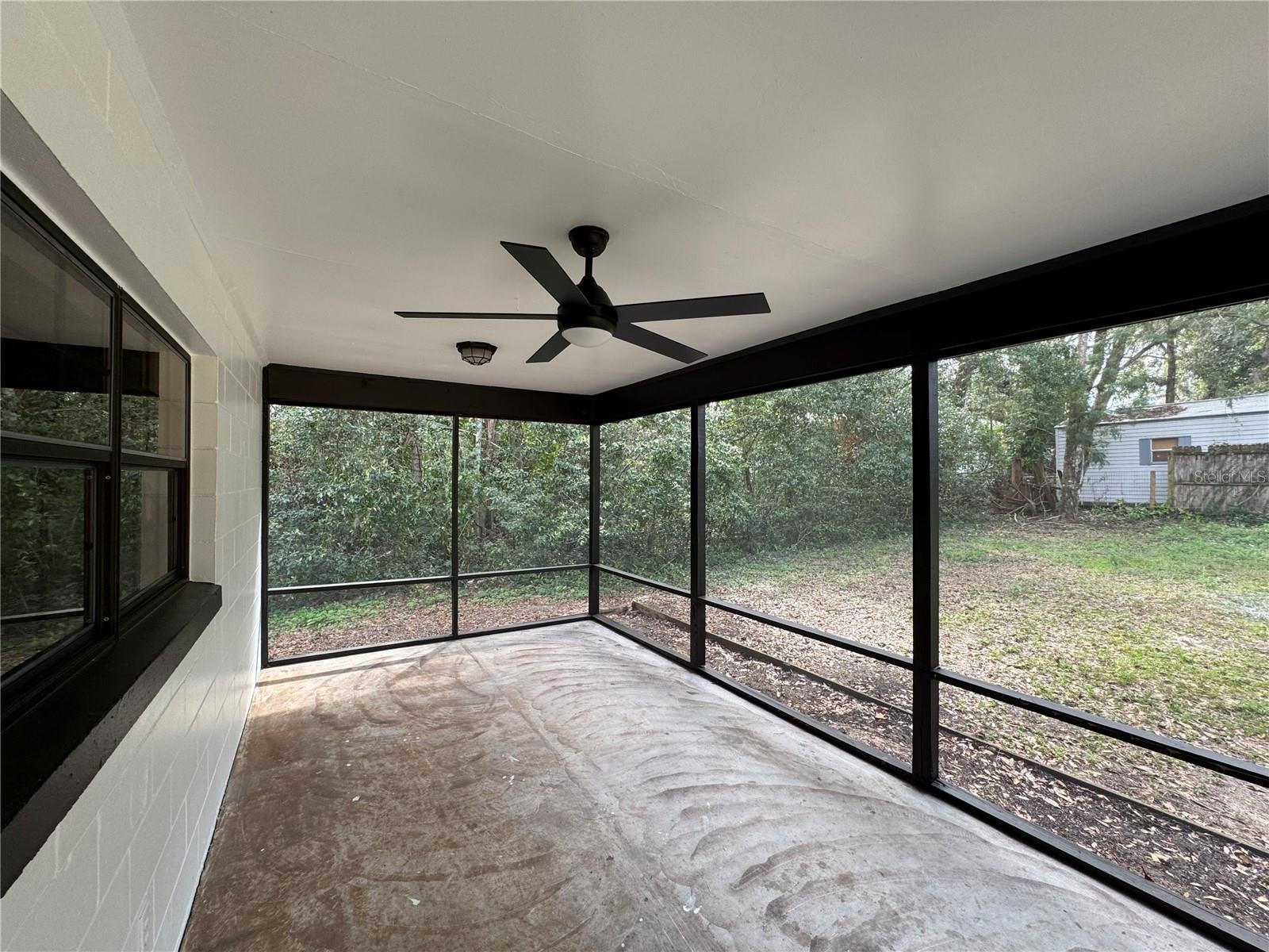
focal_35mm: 14
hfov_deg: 102.1
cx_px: 634
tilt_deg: +1.4
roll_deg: -0.7
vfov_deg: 85.7
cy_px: 476
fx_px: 513
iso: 64
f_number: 2.2
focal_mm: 2.22
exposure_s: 1/99
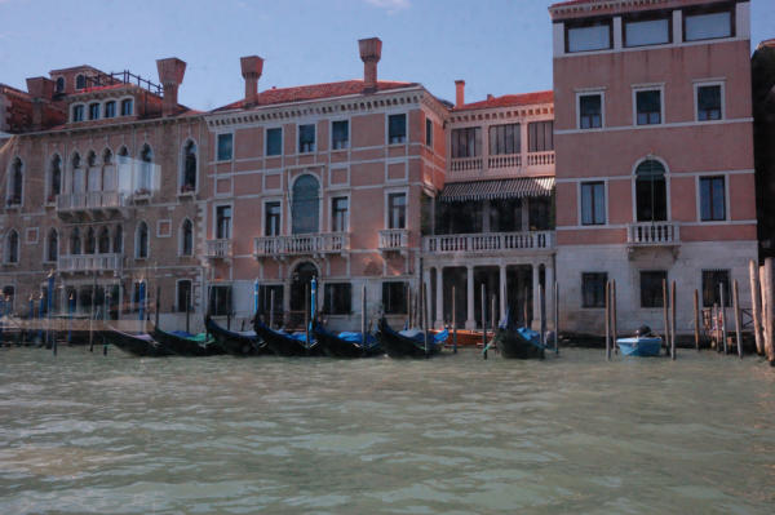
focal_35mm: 36
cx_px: 388
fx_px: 774
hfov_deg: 53.2
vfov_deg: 36.8
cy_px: 258
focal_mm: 24
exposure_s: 1/320
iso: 1600
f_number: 16
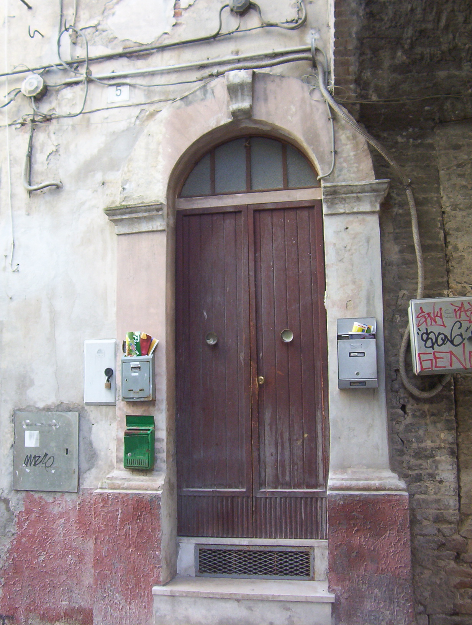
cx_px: 236
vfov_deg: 51.2
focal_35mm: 36
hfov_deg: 39.8
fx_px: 652
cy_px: 312
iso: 100
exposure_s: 1/62.1
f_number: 2.76
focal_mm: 5.54
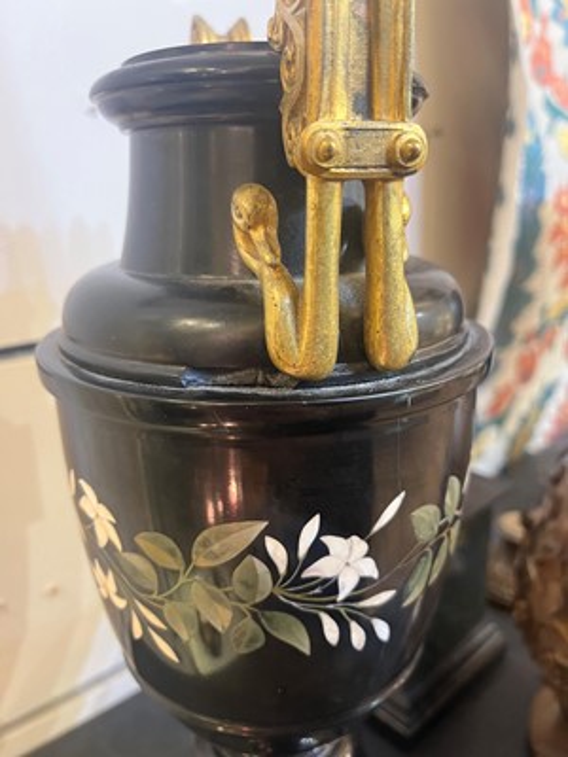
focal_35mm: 26
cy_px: 378
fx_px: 569
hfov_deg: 53.1
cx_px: 284
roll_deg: +1.8
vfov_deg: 67.3
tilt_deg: -16.2
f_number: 1.6
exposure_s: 1/50
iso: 400
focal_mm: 5.1
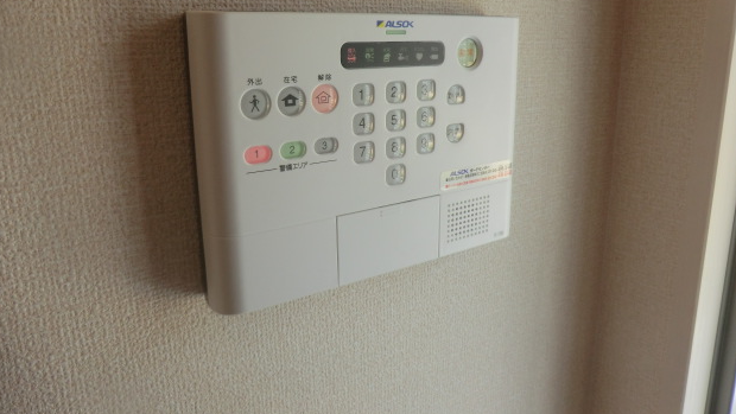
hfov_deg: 69.8
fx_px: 527
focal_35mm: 27
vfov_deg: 42.7
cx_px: 374
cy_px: 163
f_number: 3.2
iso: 80
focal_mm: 4.3
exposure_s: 1/125
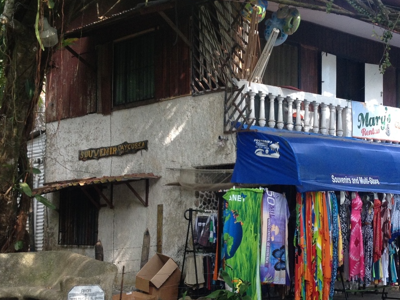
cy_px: 176
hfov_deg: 27.7
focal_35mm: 70
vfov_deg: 21.0
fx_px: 809
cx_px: 252
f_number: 2.4
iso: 80
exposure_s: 1/120
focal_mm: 4.28
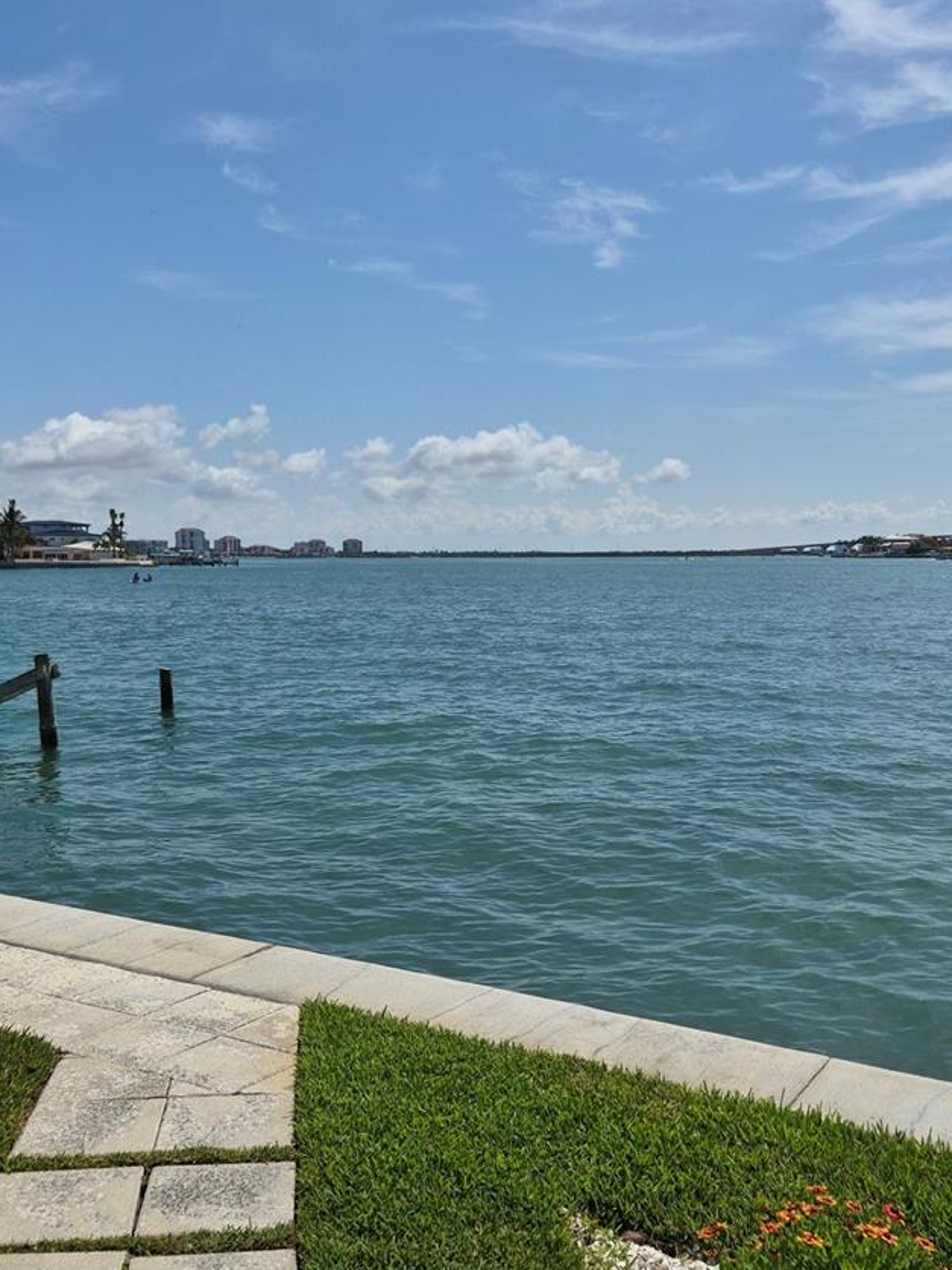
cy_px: 630
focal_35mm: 33
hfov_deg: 42.9
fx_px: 1210
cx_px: 469
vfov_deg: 55.4
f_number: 1.8
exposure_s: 1/7696
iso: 50
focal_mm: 5.4
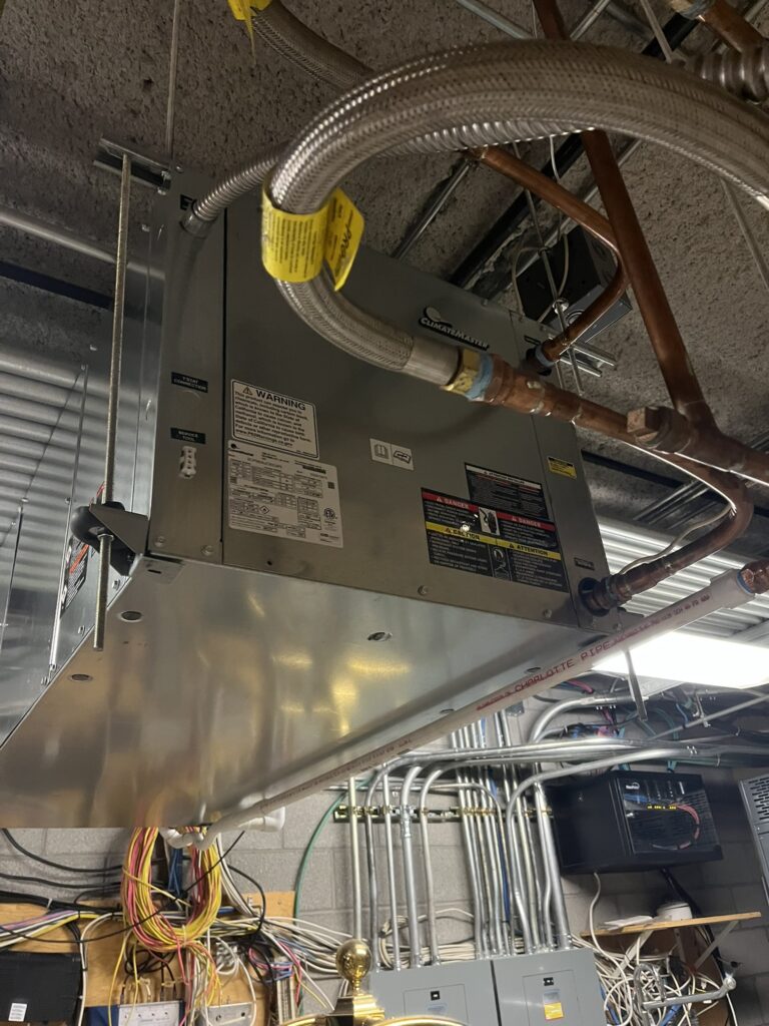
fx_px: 770
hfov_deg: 53.1
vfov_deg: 67.3
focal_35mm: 26
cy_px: 513
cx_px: 384
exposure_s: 1/30
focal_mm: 5.1
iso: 500
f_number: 1.6
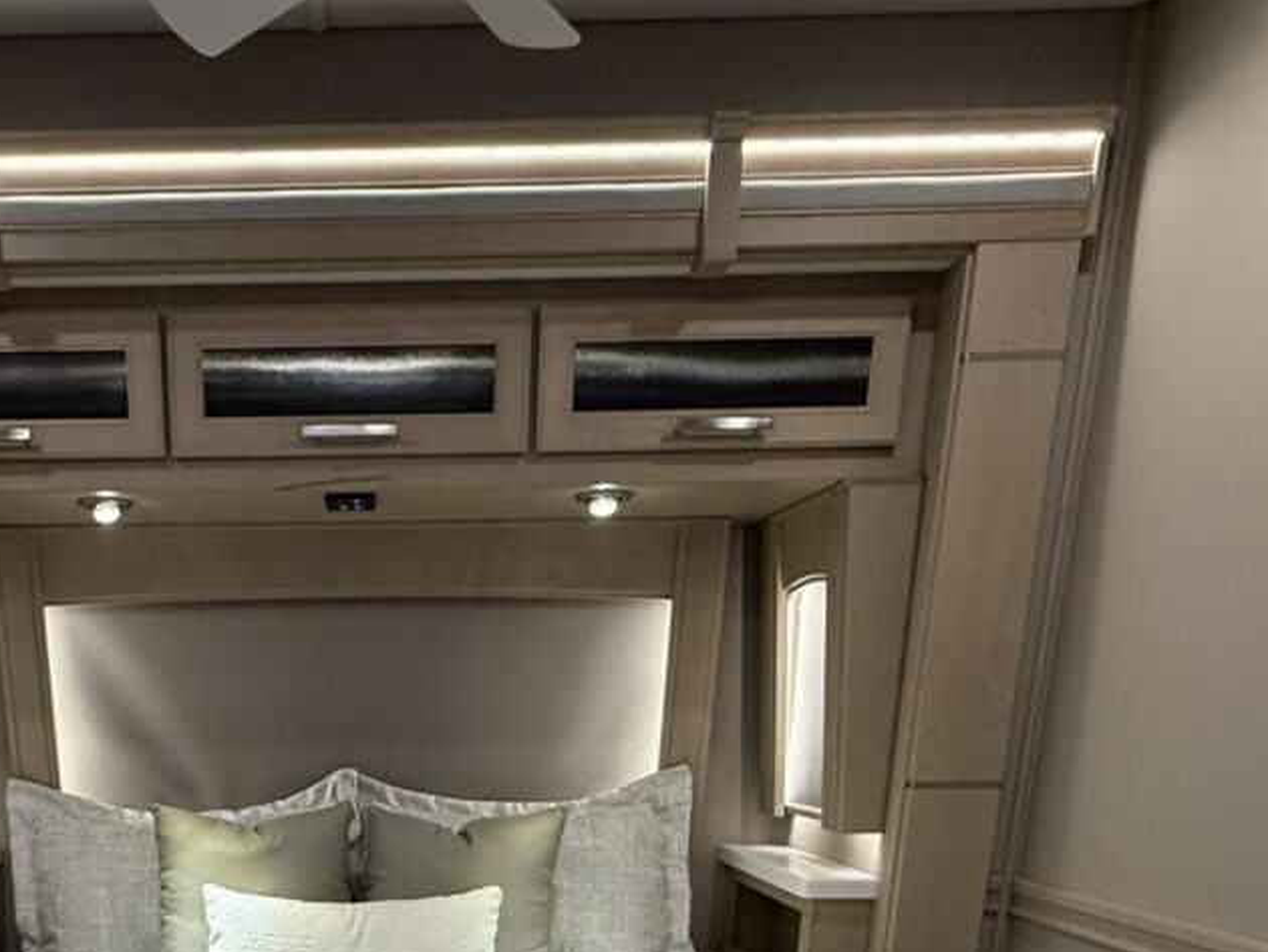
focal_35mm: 32
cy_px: 1053
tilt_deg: -15.3
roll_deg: +1.5
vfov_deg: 37.0
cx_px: 354
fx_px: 1173
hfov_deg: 54.7
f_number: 2.2
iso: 200
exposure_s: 1/60
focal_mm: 2.22
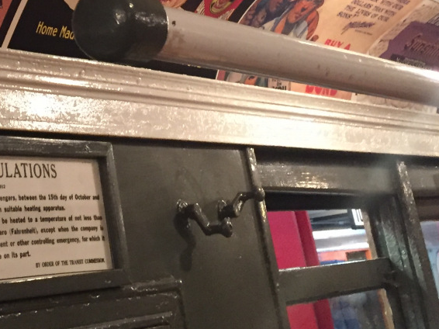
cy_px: -69
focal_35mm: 82
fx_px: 1039
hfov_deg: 22.8
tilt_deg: +19.6
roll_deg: +6.3
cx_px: -5
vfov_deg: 17.1
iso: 250
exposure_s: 1/15
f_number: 2.2
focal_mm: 4.15
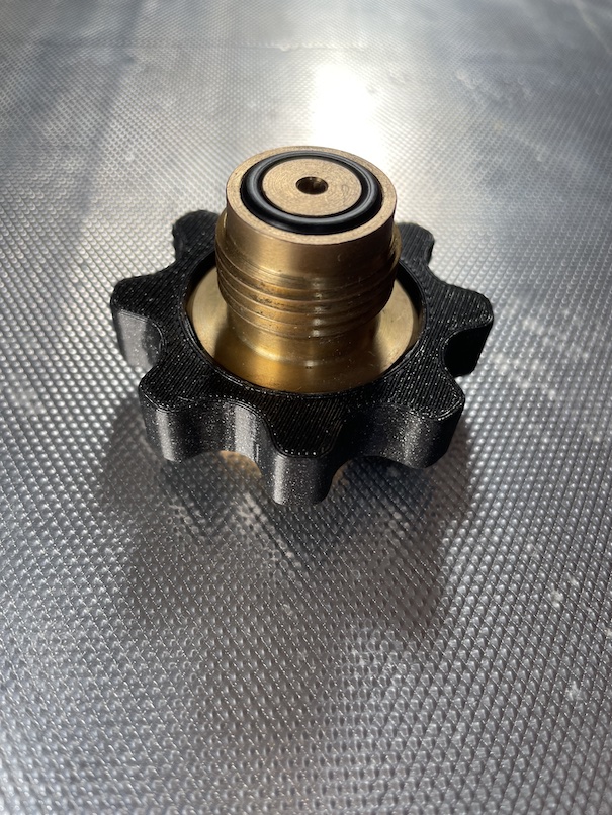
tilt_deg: -51.2
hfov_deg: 53.1
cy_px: 408
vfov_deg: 67.3
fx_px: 613
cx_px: 306
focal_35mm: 26
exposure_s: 1/145
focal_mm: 4.2
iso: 32
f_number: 1.6
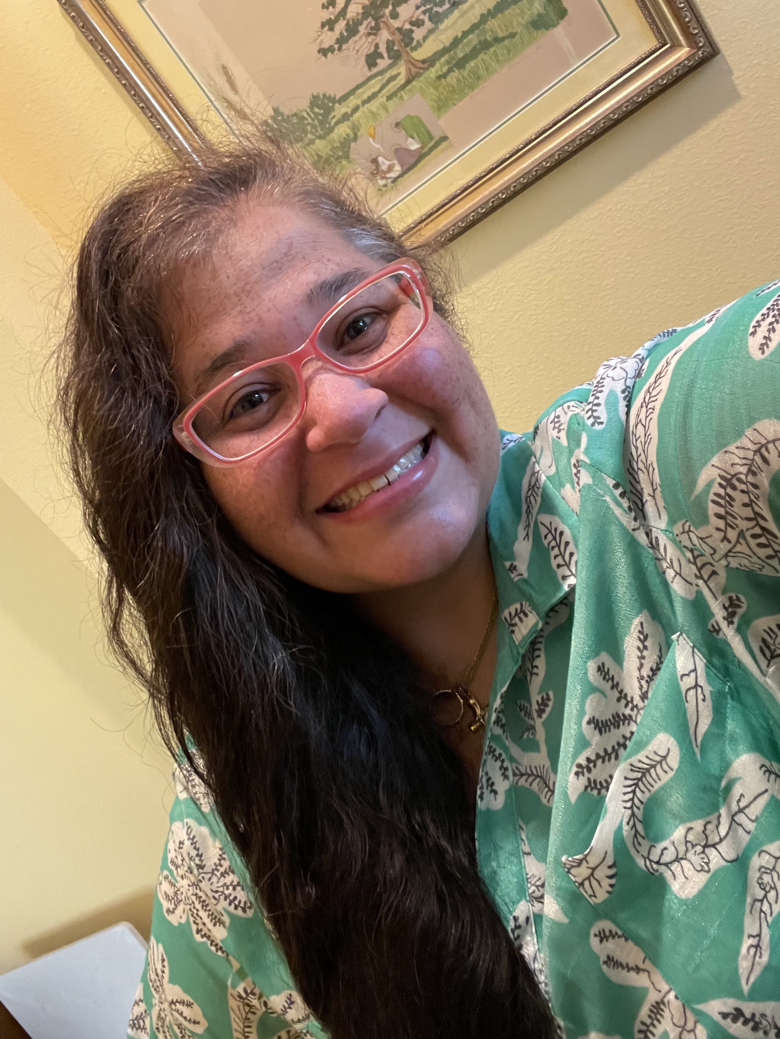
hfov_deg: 46.8
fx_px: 901
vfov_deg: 60.0
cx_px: 390
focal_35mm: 30
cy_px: 520
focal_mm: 2.71
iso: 640
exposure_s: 1/30
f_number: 2.2
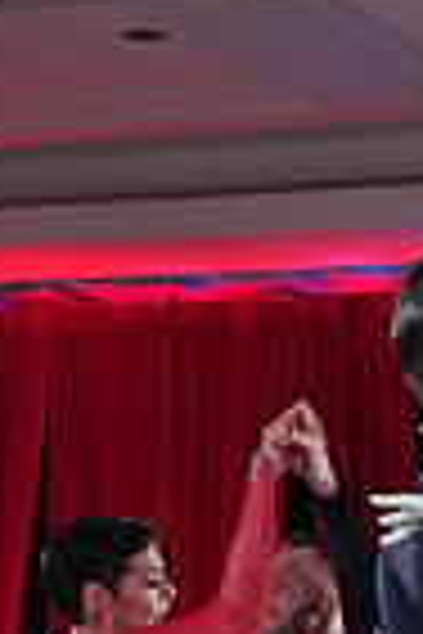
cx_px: 623
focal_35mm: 201
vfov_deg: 10.0
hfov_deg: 6.7
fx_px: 3542
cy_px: 850
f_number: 5
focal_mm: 49
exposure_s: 1/400
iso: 5000
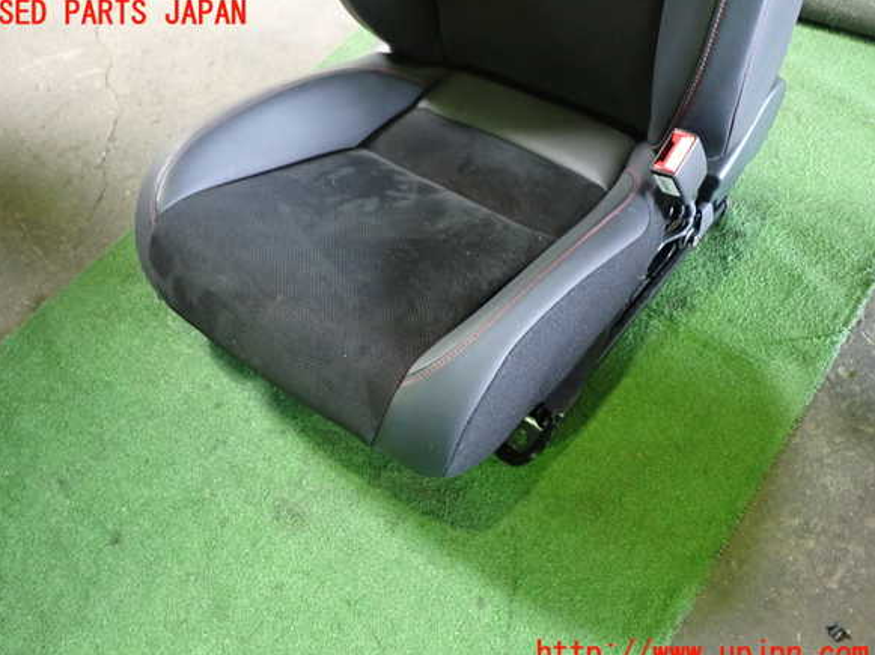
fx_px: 783
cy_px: 334
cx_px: 425
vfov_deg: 45.4
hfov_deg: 58.4
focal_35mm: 31
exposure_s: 1/30
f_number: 2.3
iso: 800
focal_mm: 5.4
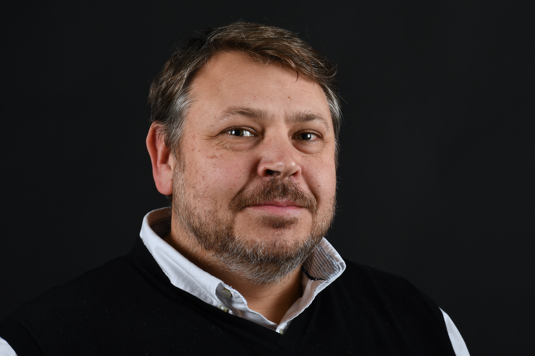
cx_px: 268
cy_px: 178
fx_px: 1783
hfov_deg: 17.1
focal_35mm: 120
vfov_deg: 11.4
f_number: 10
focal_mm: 80
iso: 160
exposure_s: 1/200
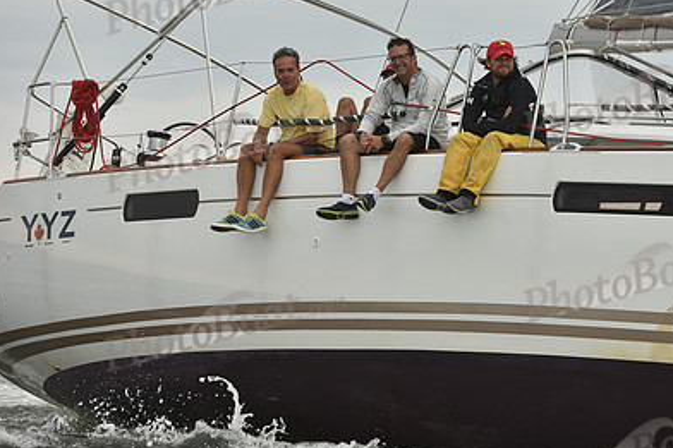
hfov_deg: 8.7
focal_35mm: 237
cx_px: 436
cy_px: 214
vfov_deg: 5.8
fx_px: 4428
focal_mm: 160
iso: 500
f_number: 5.6
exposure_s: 1/640
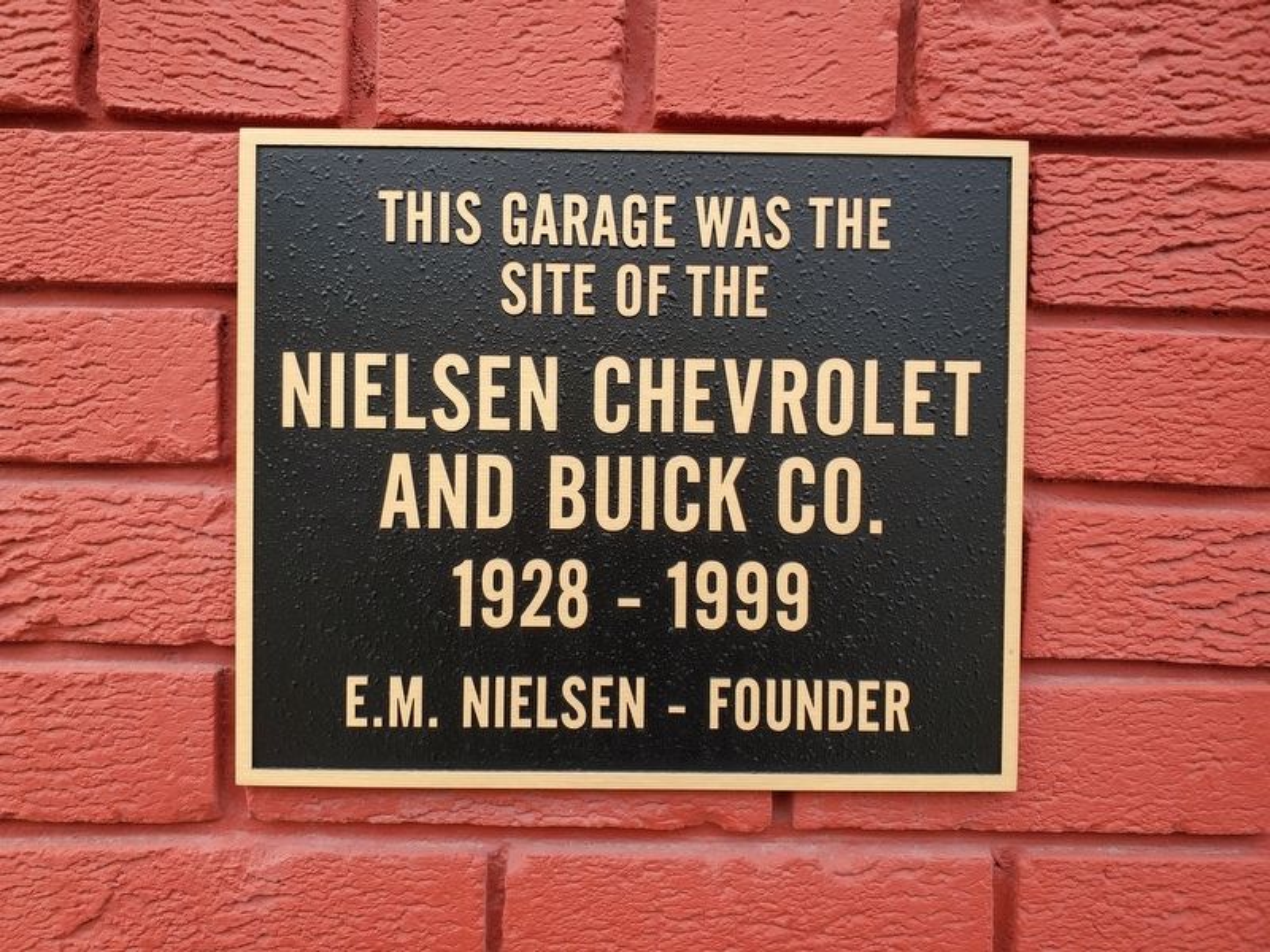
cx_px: 635
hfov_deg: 67.3
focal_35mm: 26
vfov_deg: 53.1
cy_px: 476
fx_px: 954
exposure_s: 1/120
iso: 50
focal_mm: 4.3
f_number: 2.4
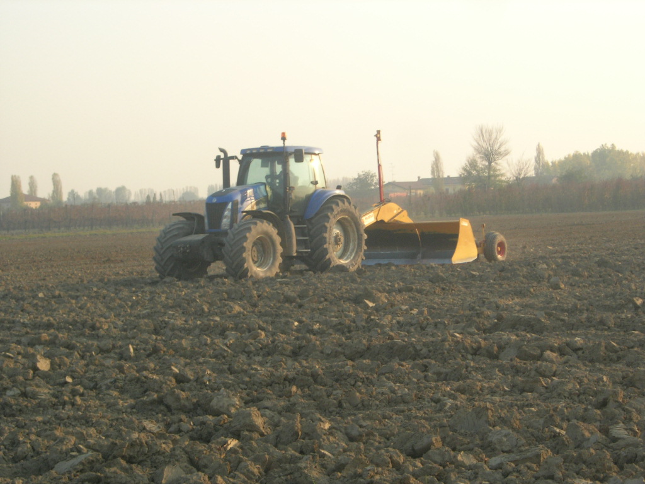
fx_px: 2106
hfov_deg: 17.4
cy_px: 242
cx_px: 322
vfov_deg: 13.1
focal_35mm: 113
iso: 100
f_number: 8.2
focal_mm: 23.4
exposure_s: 1/146
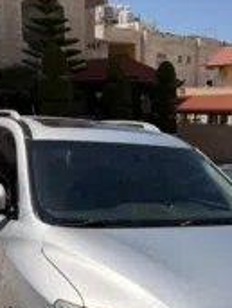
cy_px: 256
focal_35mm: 56
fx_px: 499
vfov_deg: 33.1
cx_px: 156
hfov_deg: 26.0
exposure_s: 1/9091
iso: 125
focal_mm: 6.76
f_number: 1.78
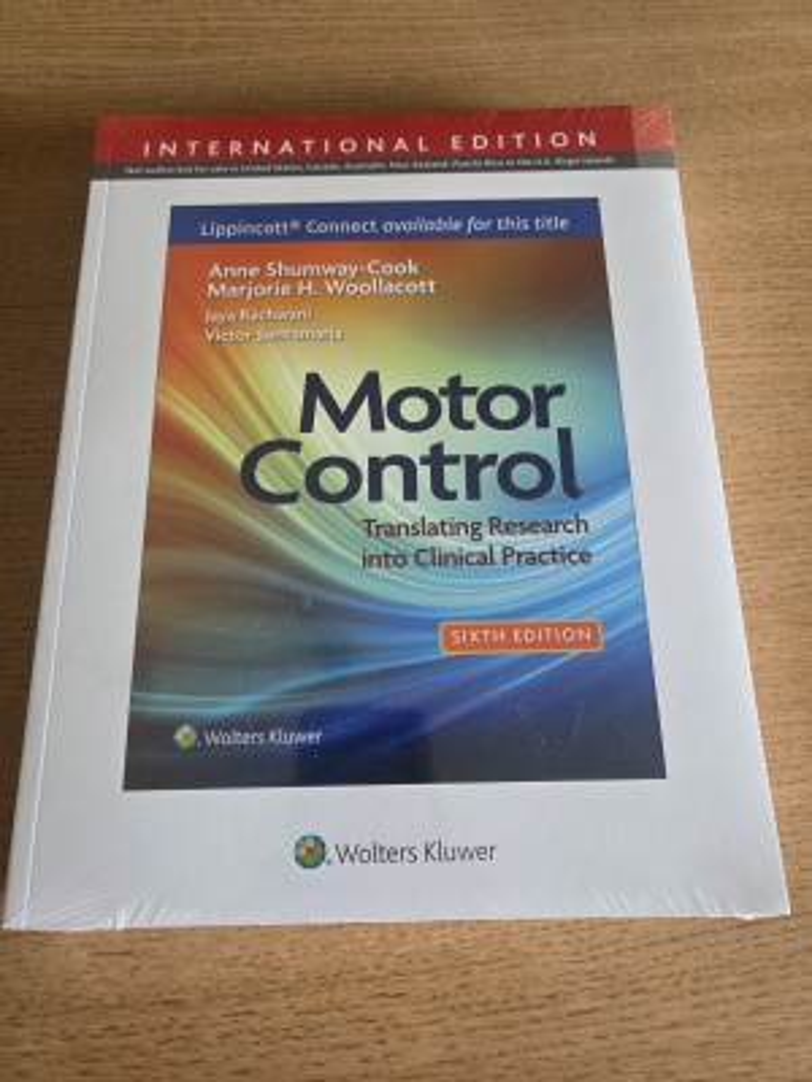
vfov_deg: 73.9
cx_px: 406
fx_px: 719
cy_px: 541
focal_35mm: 23
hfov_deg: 58.9
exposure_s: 1/101
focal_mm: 5.4
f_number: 1.8
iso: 250
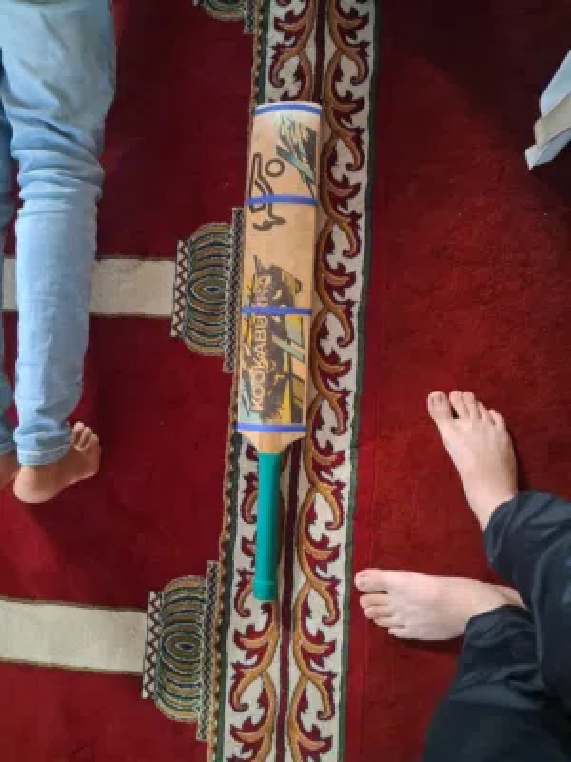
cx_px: 286
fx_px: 594
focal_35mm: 27
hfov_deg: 51.4
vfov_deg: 65.3
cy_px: 381
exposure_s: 1/25
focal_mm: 4
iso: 800
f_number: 1.8
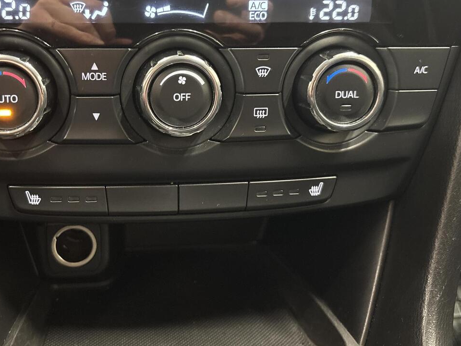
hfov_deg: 47.5
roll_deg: -1.3
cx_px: 178
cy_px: 129
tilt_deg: -21.0
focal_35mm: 39
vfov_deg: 36.6
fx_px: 519
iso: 800
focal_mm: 5.96
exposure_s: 1/29
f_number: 1.6
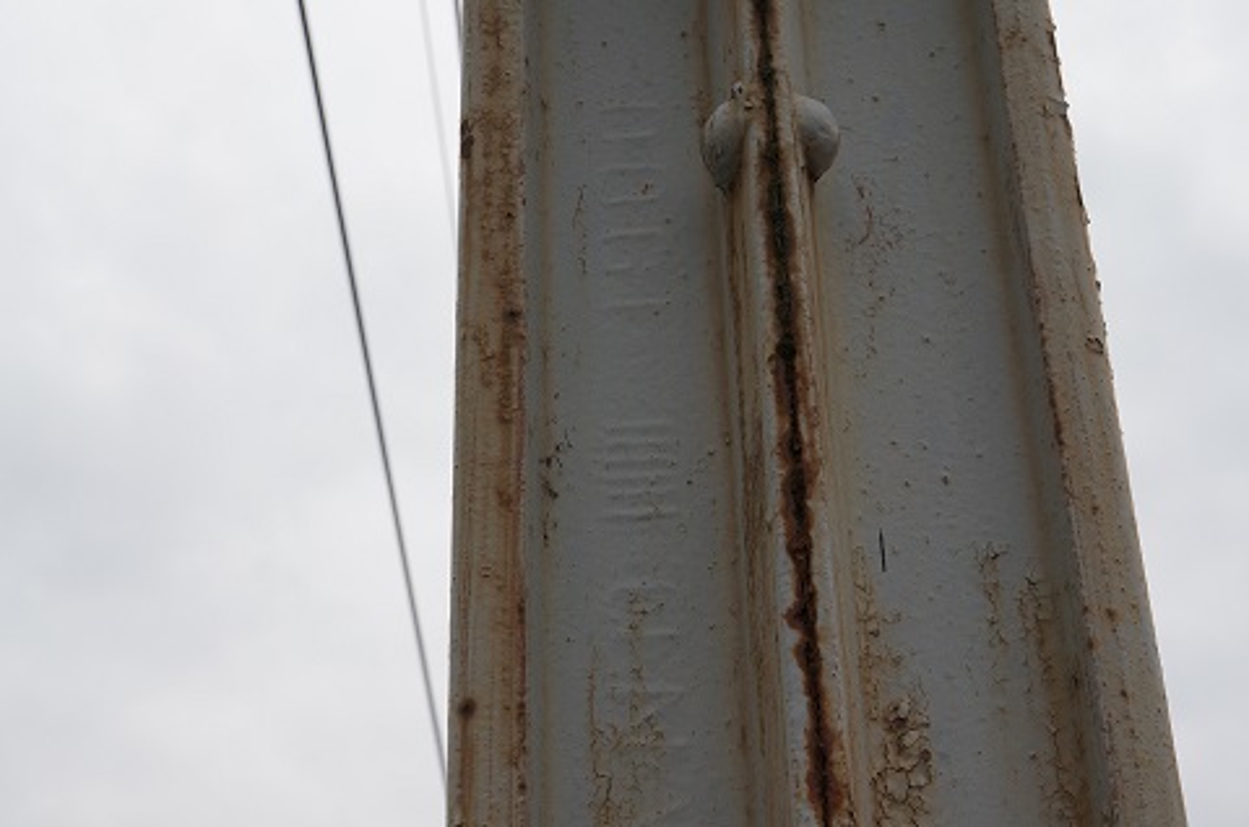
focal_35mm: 62
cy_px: 414
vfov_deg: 21.8
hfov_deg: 32.4
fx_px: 2150
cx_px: 624
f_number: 11
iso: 100
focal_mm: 41.4
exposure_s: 1/200
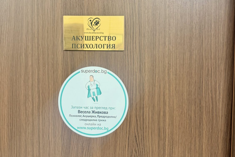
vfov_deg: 38.7
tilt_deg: -1.8
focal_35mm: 34
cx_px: 117
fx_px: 222
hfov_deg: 55.8
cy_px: 63
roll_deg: -0.9
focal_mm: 6.76
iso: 320
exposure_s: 1/50
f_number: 1.78
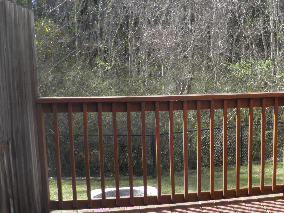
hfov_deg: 35.5
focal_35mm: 51
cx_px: 250
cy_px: 118
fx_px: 418
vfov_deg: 28.5
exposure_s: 1/100
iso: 50
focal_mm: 4.9
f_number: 5.7
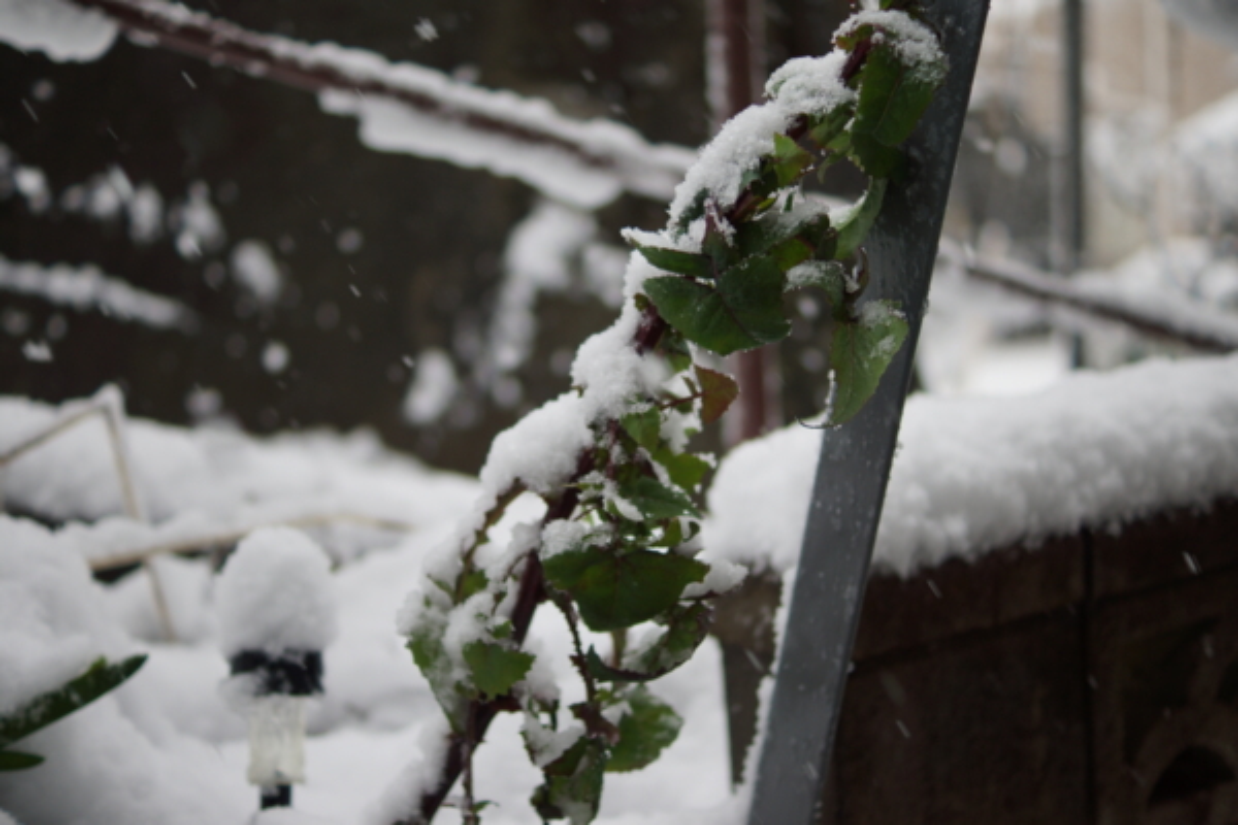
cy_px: 412
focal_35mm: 52
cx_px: 619
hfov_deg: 37.9
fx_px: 1805
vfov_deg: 25.8
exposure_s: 1/250
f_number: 1.8
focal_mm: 35
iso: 100
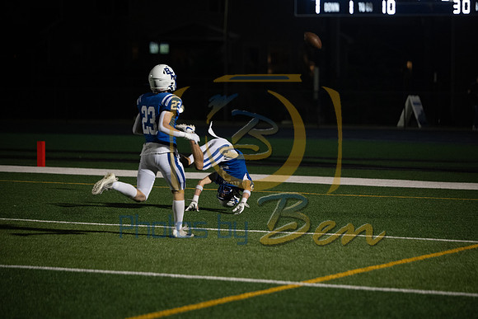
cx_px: 239
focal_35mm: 145
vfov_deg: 9.5
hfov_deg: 14.2
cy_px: 160
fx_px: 1926
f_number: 2.8
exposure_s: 1/1250
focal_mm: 145
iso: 3200
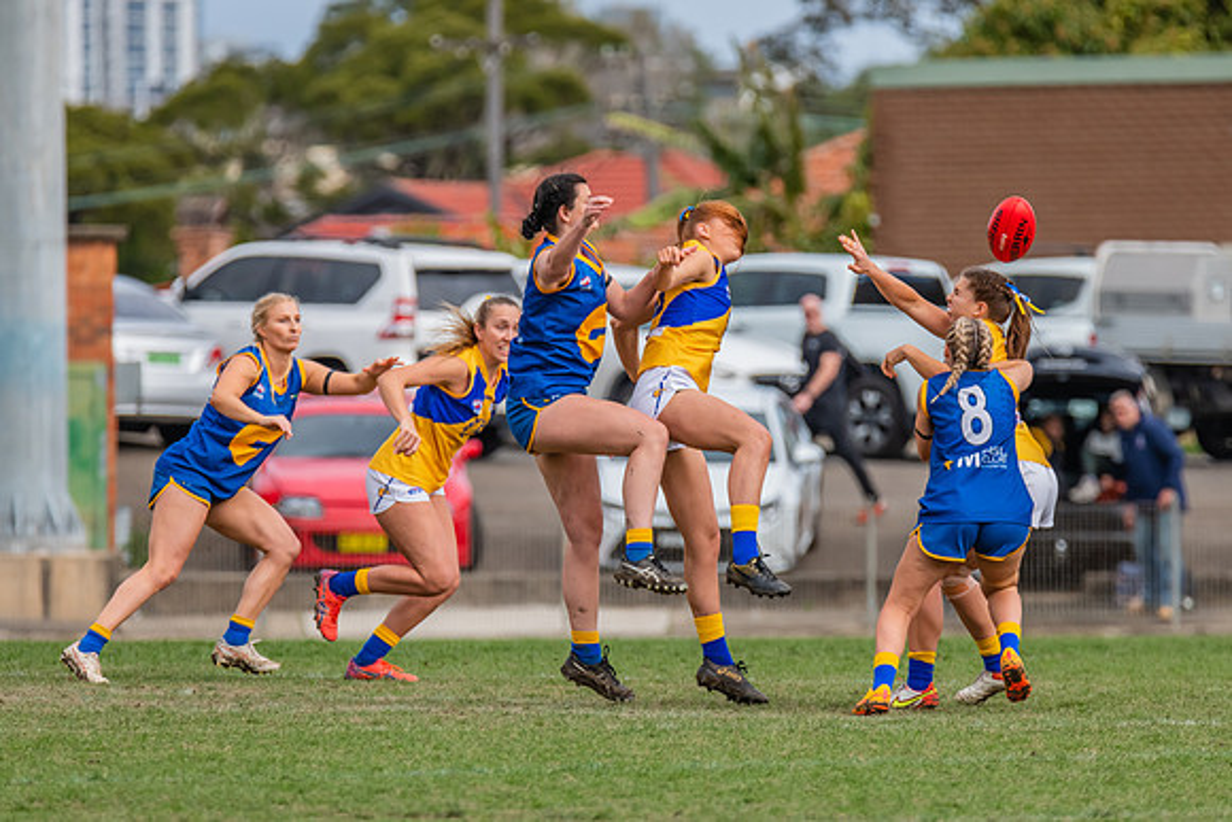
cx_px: 628
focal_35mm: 531
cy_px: 348
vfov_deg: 2.6
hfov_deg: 3.9
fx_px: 18185
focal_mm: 460
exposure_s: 1/1600
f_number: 9
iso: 800
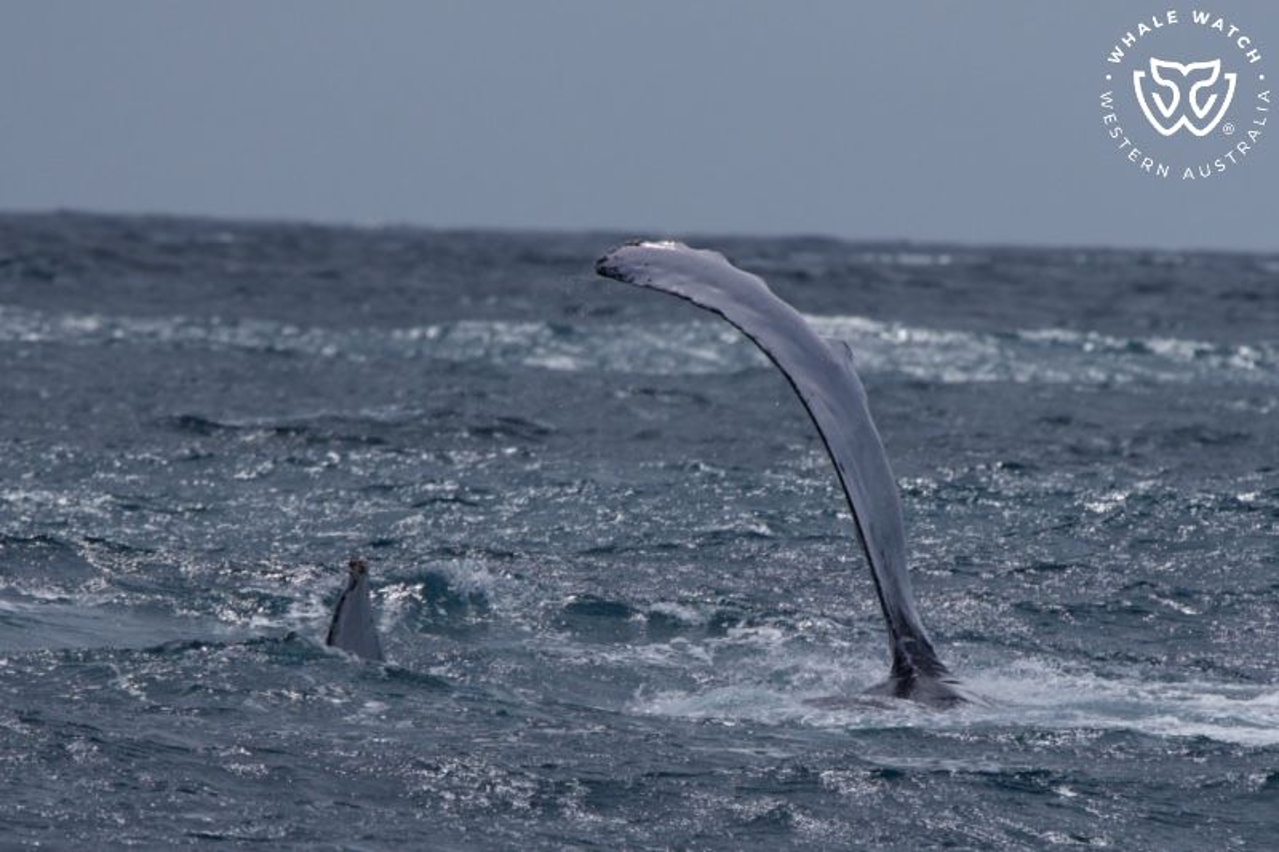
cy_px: 426
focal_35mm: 600
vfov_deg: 2.3
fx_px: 21311
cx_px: 640
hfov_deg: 3.4
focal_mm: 600
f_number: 8
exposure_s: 1/3200
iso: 400
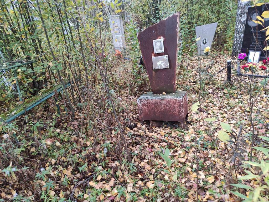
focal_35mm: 26
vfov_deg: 53.1
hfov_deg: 67.3
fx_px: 202
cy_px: 101
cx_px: 134
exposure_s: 1/50
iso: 150
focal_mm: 4.77
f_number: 1.75
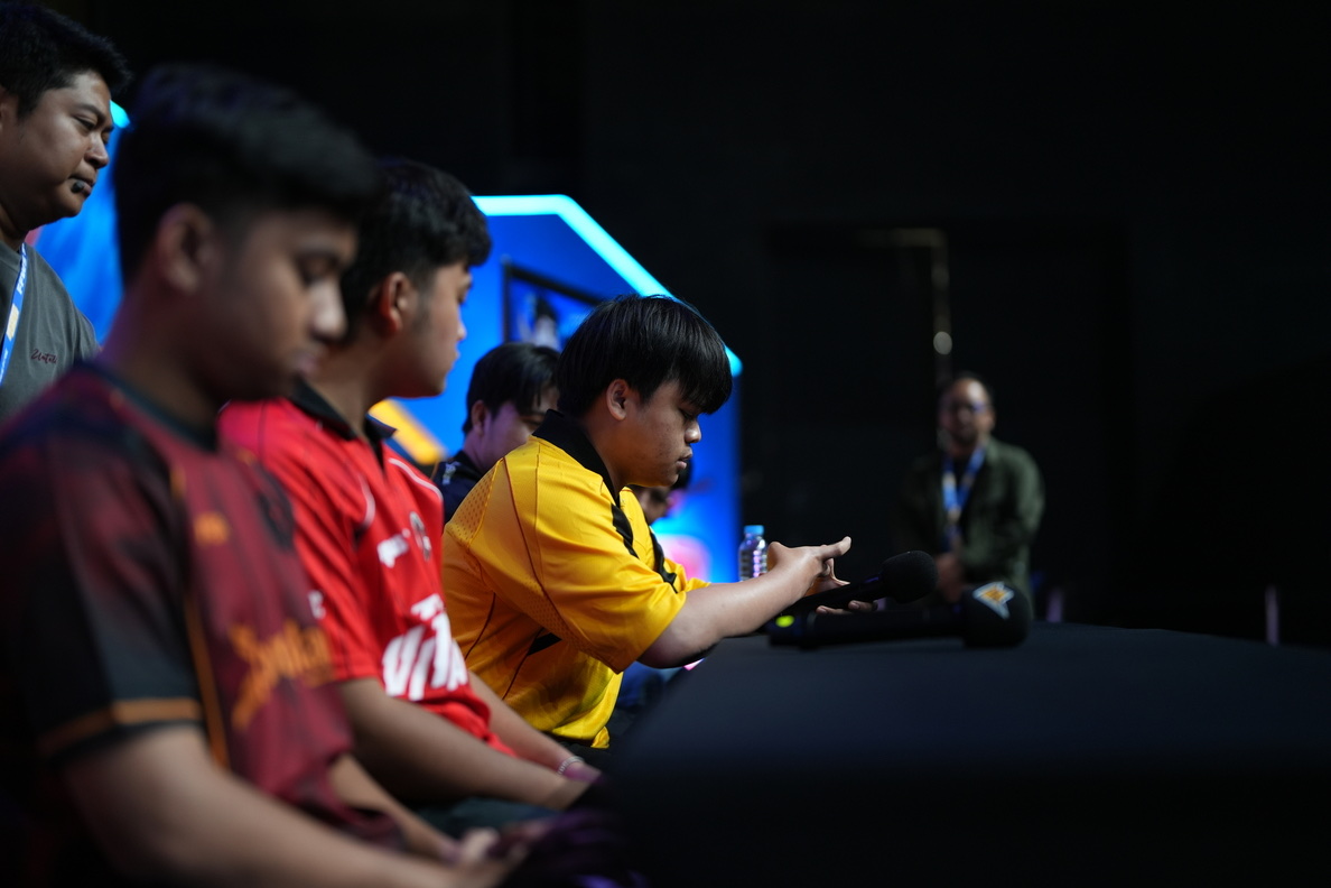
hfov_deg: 39.6
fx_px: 1848
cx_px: 666
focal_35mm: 50
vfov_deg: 27.0
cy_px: 444
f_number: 1.2
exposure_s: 1/320
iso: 500
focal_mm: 50
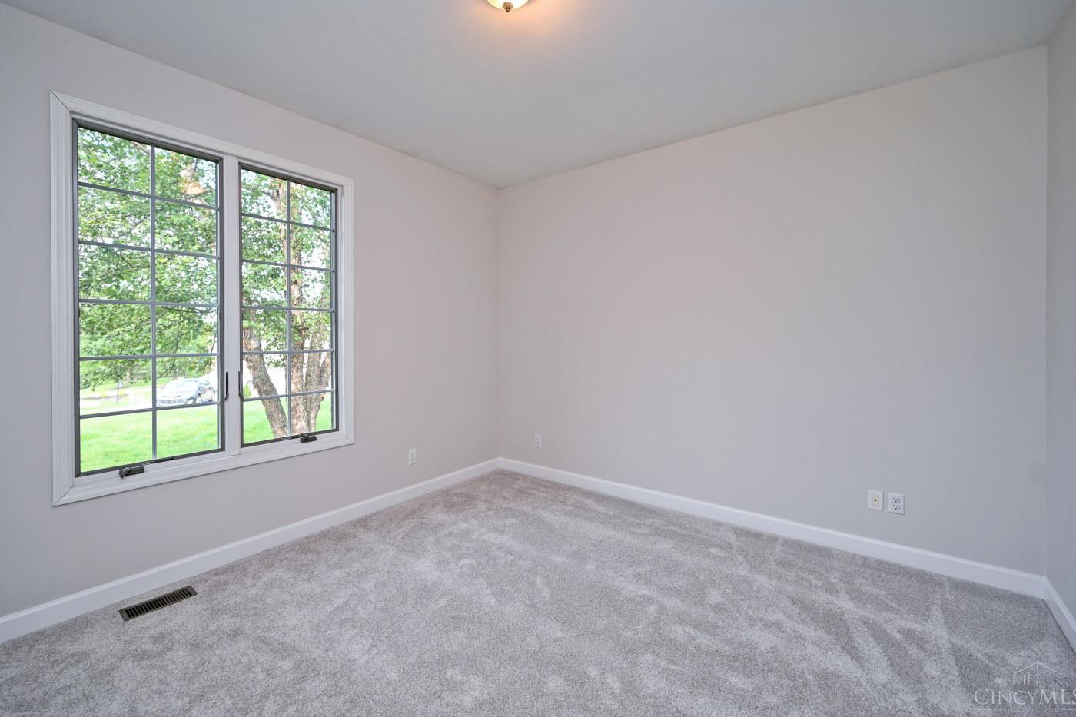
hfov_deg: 100.3
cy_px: 339
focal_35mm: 15
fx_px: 448
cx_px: 516
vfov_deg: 77.2
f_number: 4
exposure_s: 1/60
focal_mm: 14
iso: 200
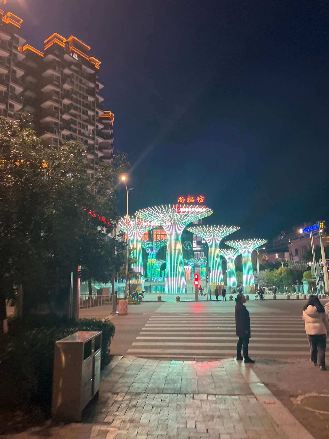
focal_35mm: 26
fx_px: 329
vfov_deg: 67.3
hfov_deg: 53.1
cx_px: 164
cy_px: 220
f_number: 1.6
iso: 400
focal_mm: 5.1
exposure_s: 1/33
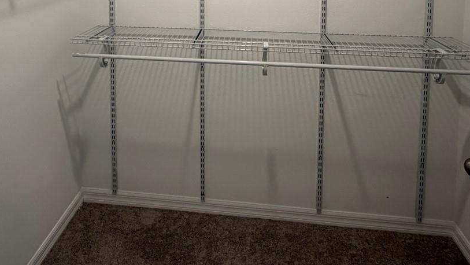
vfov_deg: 33.5
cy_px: -34
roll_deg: +0.1
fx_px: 374
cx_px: 210
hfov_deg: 64.1
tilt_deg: -3.3
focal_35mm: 30
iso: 320
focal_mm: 2.22
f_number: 2.2
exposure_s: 1/120
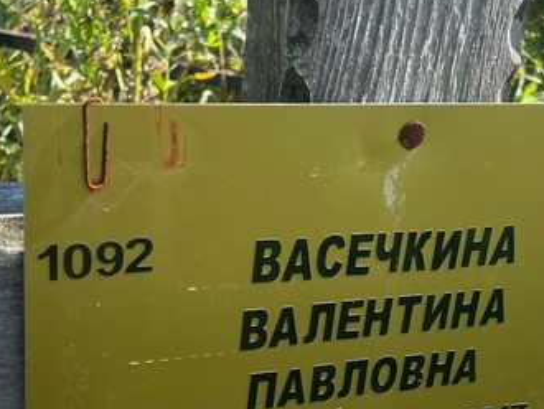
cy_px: 353
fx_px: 991
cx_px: 300
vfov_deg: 22.8
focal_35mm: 63
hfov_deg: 30.7
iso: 32
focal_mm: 4.2
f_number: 1.6
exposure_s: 1/940
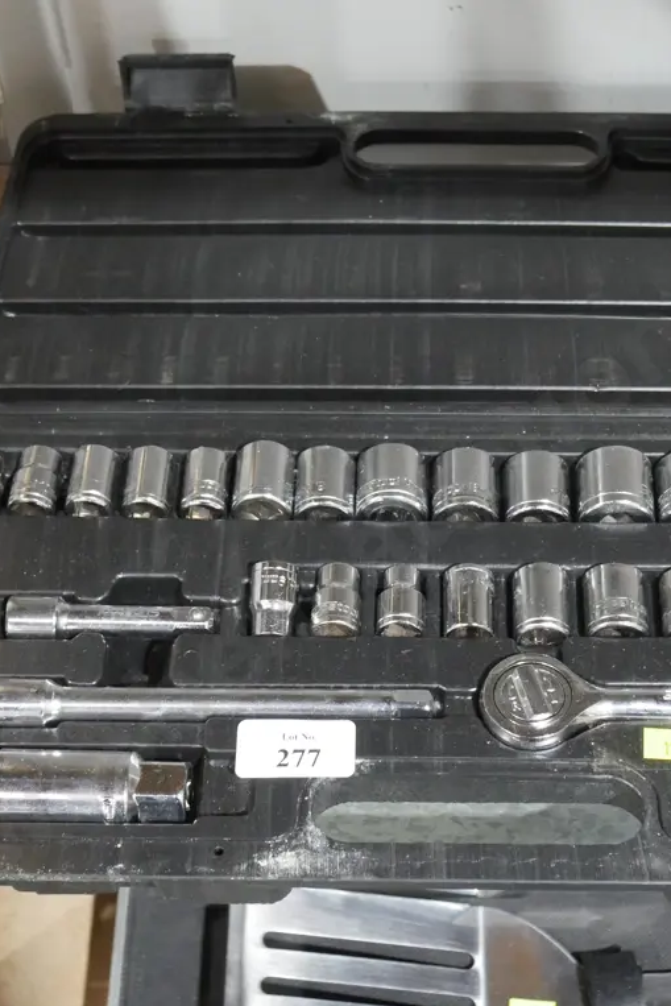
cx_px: 442
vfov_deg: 30.1
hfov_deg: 20.3
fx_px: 1872
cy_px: 505
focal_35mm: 67
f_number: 5.2
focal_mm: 24
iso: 3200
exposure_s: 1/40
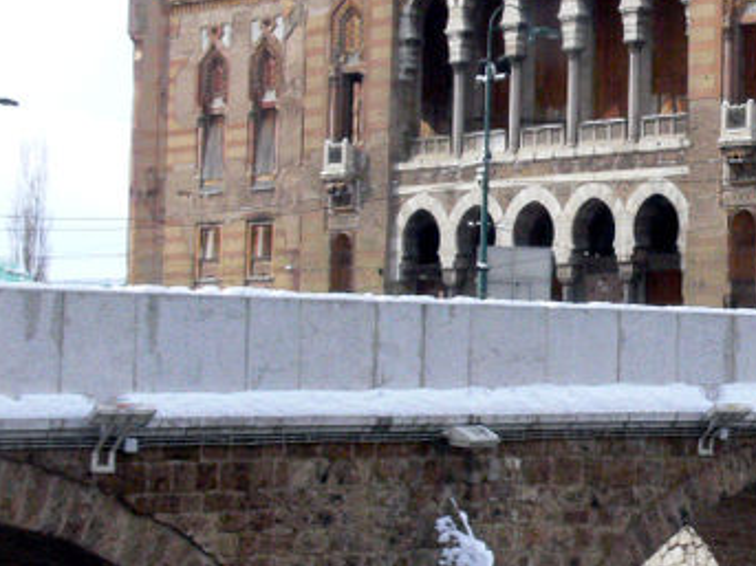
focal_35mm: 105
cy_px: 207
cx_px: 840
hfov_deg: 18.0
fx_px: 2292
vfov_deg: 14.1
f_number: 8
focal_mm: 9.5
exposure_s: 1/500
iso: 400
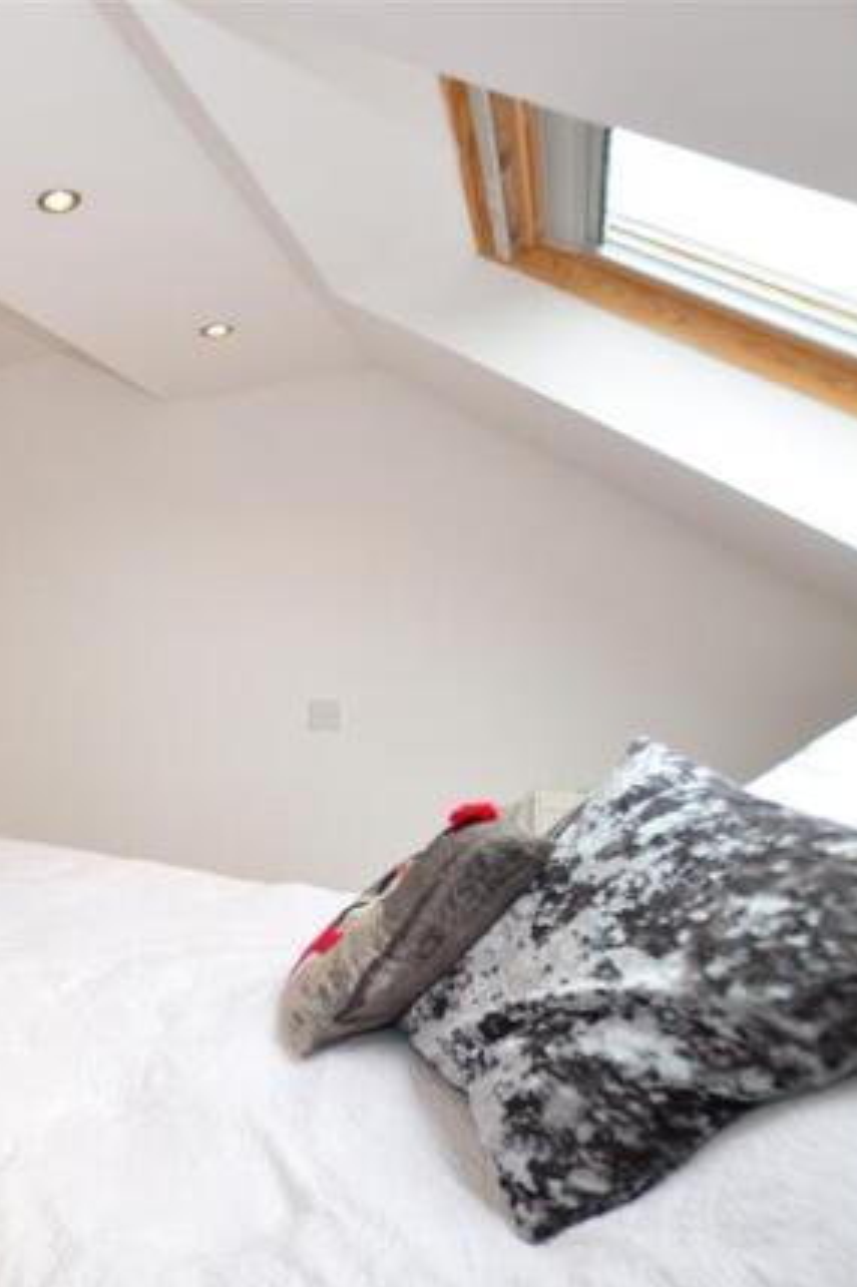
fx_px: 822
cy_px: 654
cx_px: -96
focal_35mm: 23
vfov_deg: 76.1
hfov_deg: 42.6
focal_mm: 10
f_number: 5
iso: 200
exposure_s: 1/60
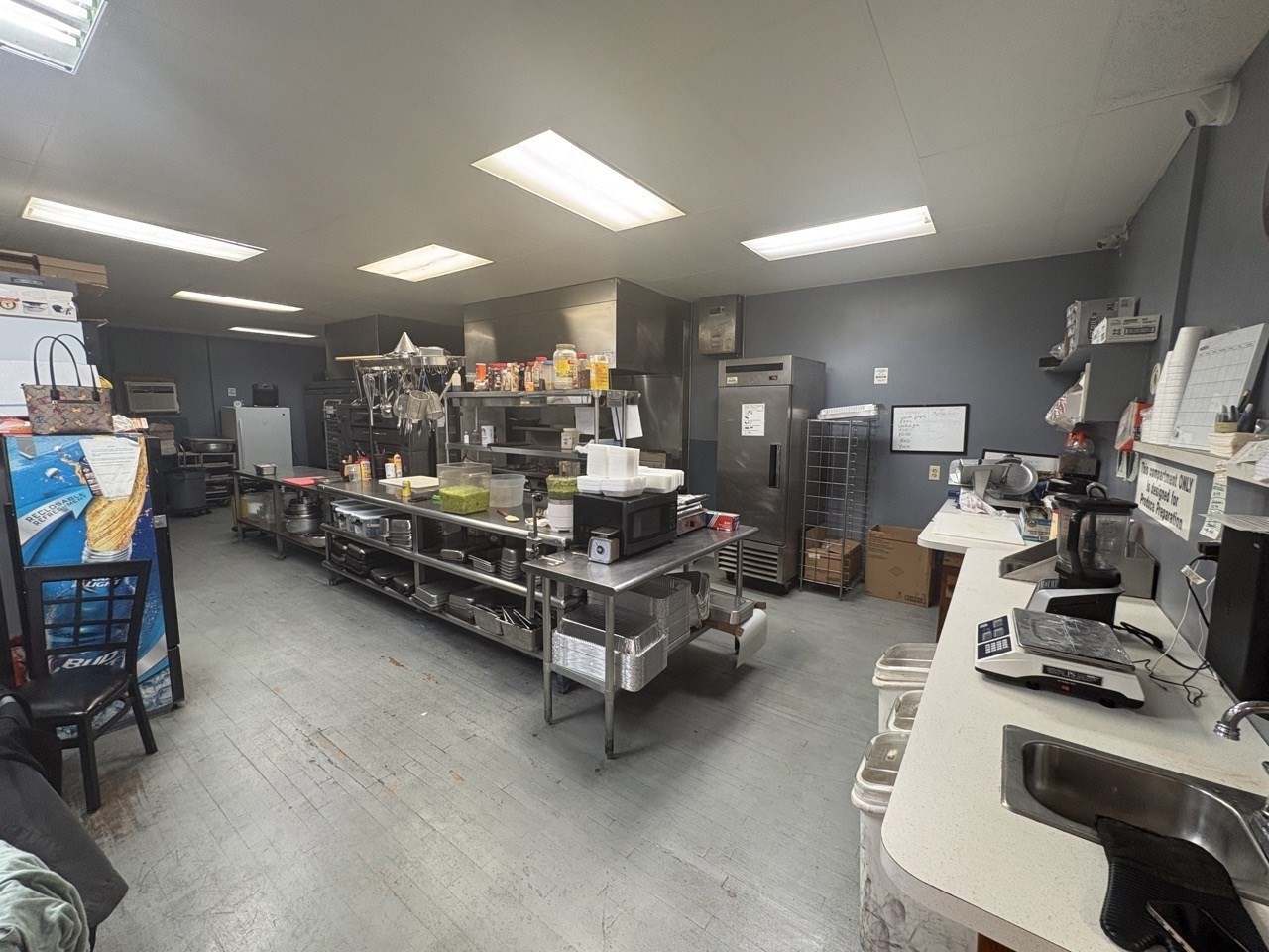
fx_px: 513
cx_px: 634
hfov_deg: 102.1
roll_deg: -0.3
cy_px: 476
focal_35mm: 14
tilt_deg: -7.0
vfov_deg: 85.7
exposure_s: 1/43
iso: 200
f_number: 2.2
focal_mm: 2.22
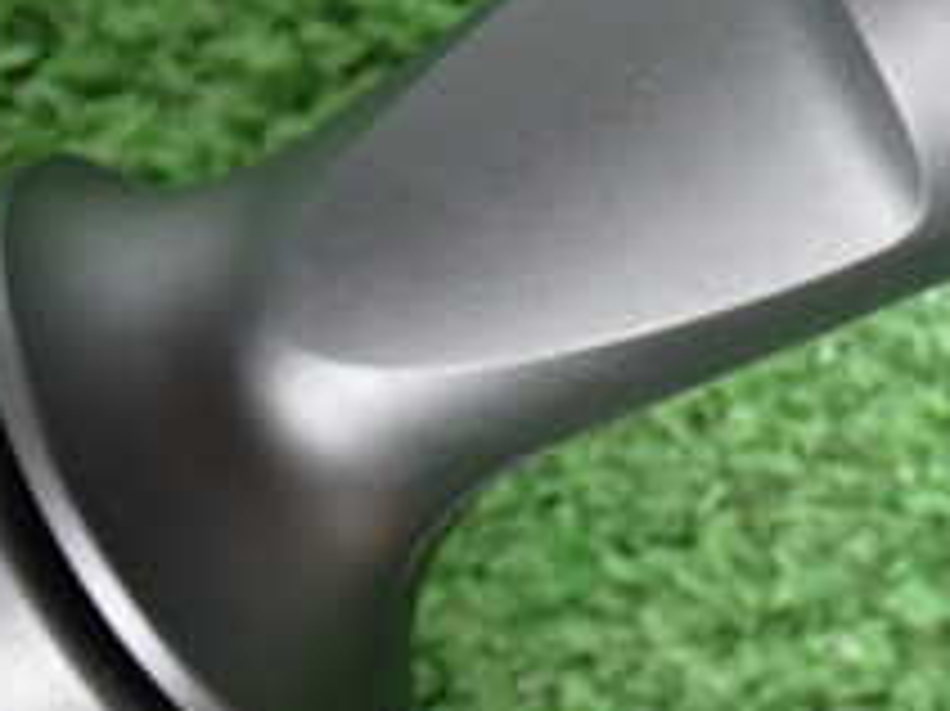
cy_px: -189
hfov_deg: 15.4
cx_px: 1004
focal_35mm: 125
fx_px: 3429
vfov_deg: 11.6
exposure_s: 1/40
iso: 250
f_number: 2.9
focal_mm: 7.84
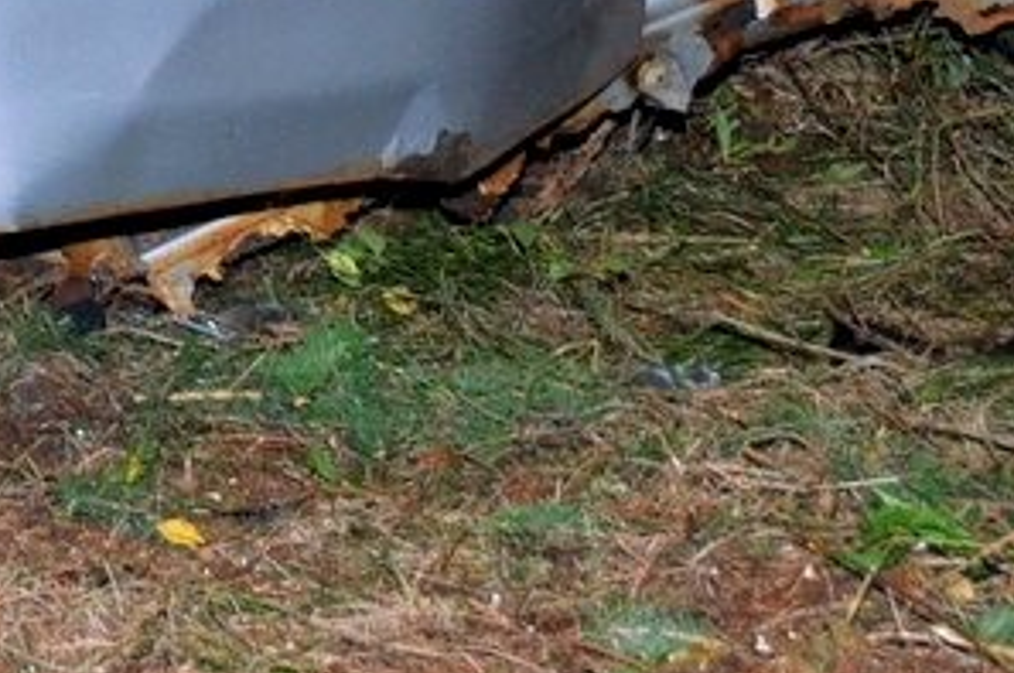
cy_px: -582
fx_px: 5905
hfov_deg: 9.7
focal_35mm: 210
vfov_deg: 6.4
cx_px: -239
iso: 200
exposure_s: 1/60
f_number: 5
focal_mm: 26
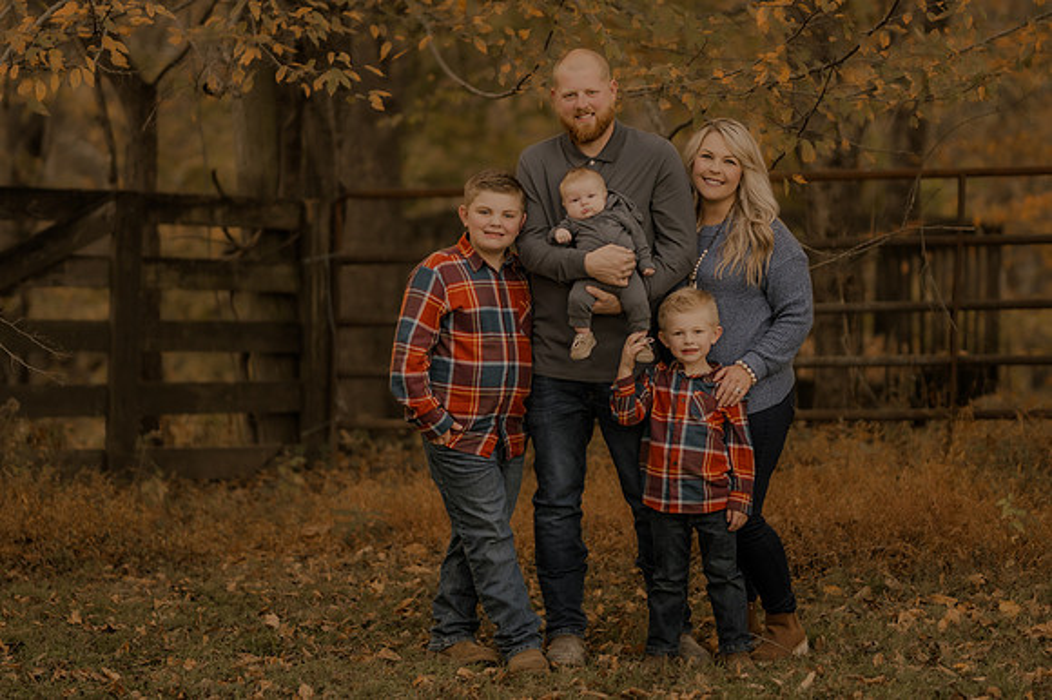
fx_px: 3709
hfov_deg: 16.1
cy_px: 350
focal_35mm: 127
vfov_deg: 10.8
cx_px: 526
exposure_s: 1/320
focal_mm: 85
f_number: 1.4
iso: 200
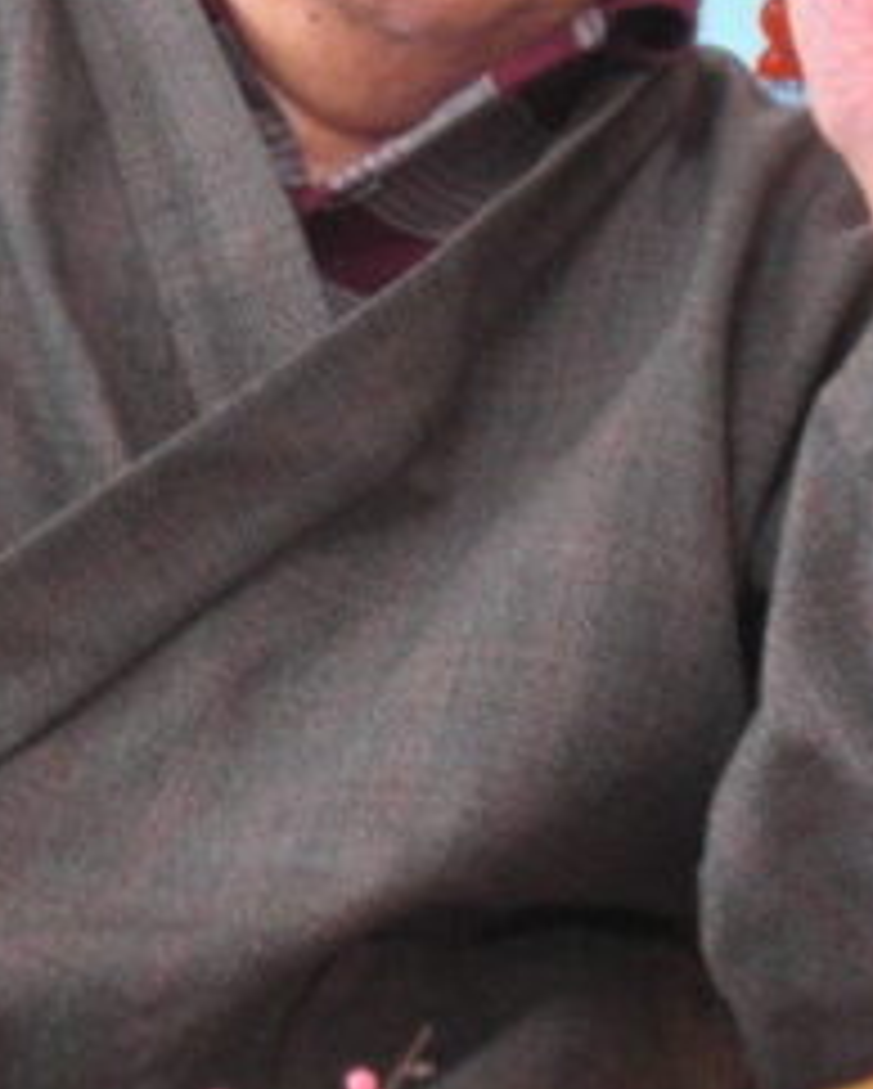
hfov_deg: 11.6
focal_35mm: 133
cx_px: 198
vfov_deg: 14.4
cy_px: 279
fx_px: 4290
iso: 400
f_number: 3.6
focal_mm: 9.8
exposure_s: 1/60
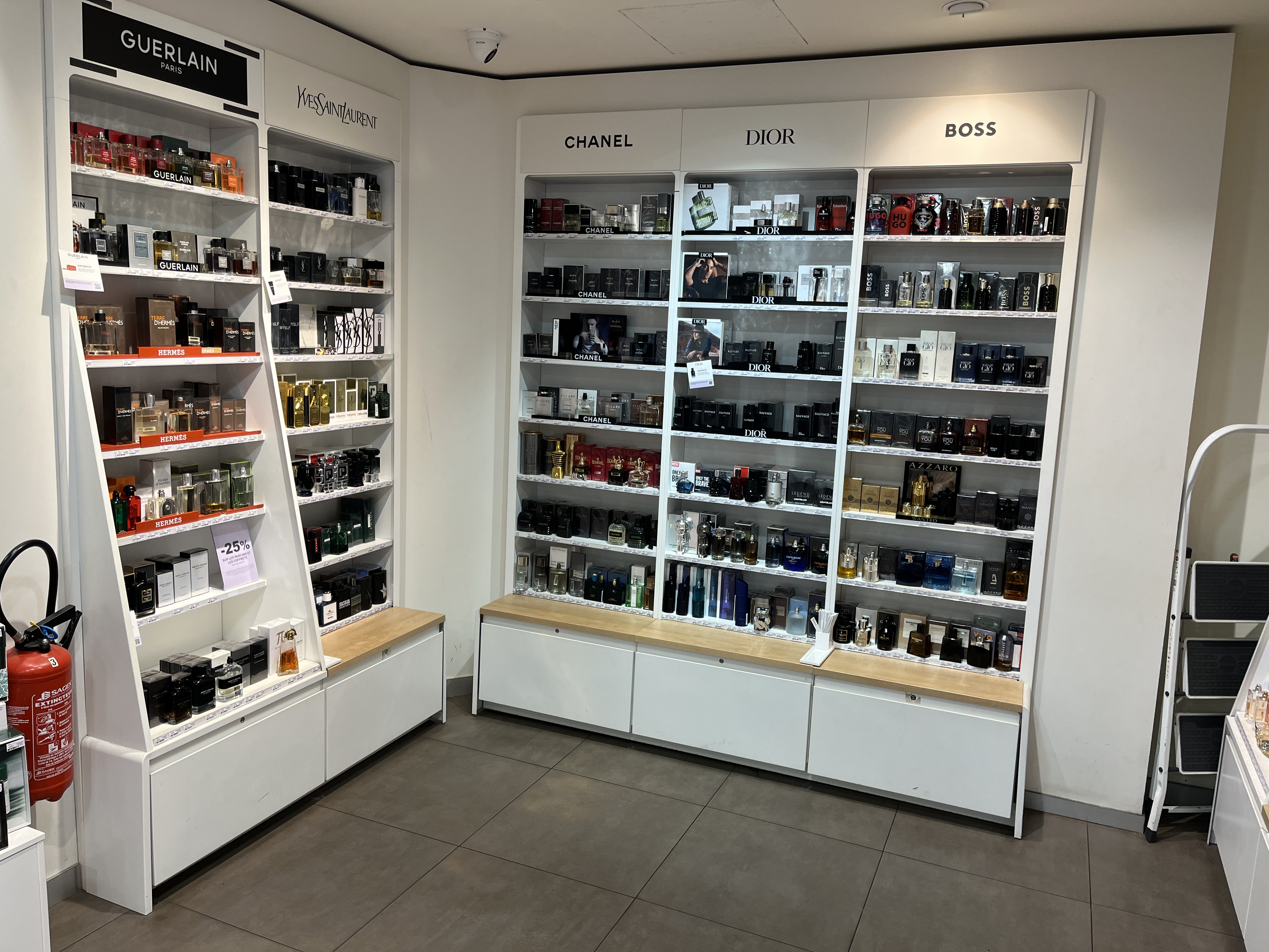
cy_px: 476
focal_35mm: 26
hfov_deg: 67.3
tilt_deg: -6.4
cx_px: 634
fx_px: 953
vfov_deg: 53.1
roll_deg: -3.0
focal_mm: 5.1
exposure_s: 1/100
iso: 64
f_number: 1.6
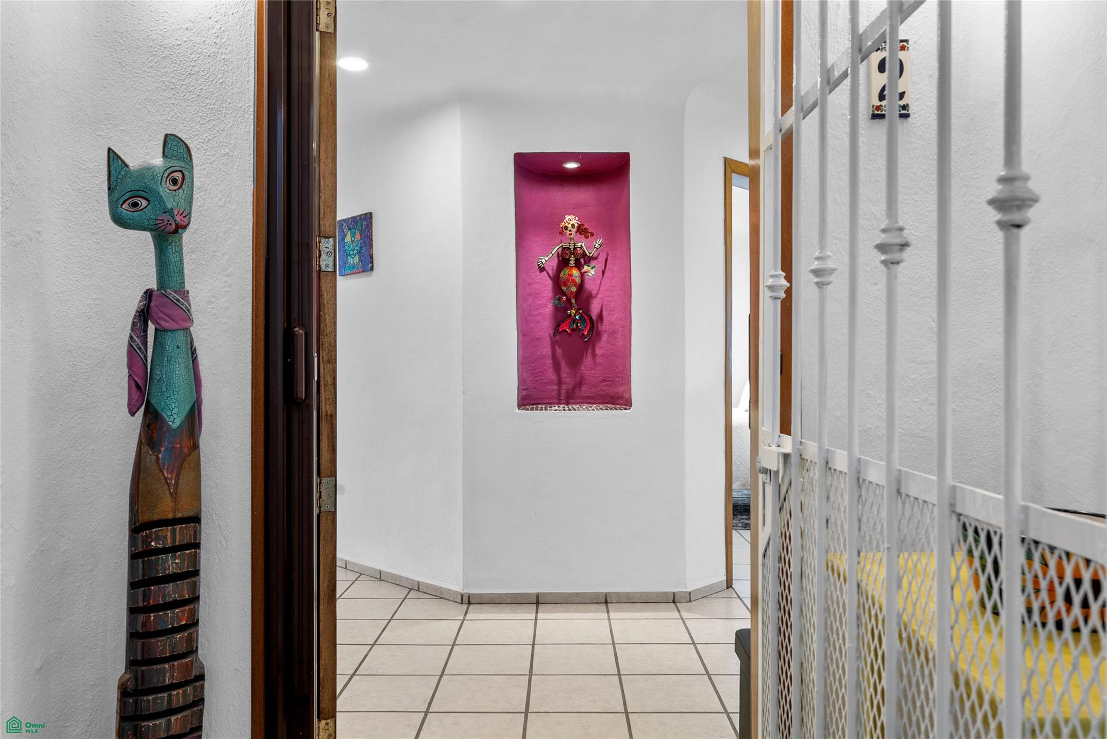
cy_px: 370
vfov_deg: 49.6
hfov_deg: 69.4
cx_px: 554
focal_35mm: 26
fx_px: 800
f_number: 8
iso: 250
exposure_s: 1/2.5
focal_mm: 26
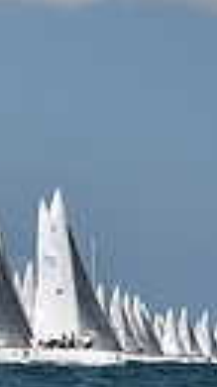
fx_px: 3349
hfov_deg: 3.7
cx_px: -282
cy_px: 237
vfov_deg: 6.6
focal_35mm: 327
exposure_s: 1/1000
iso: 250
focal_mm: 70
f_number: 6.3
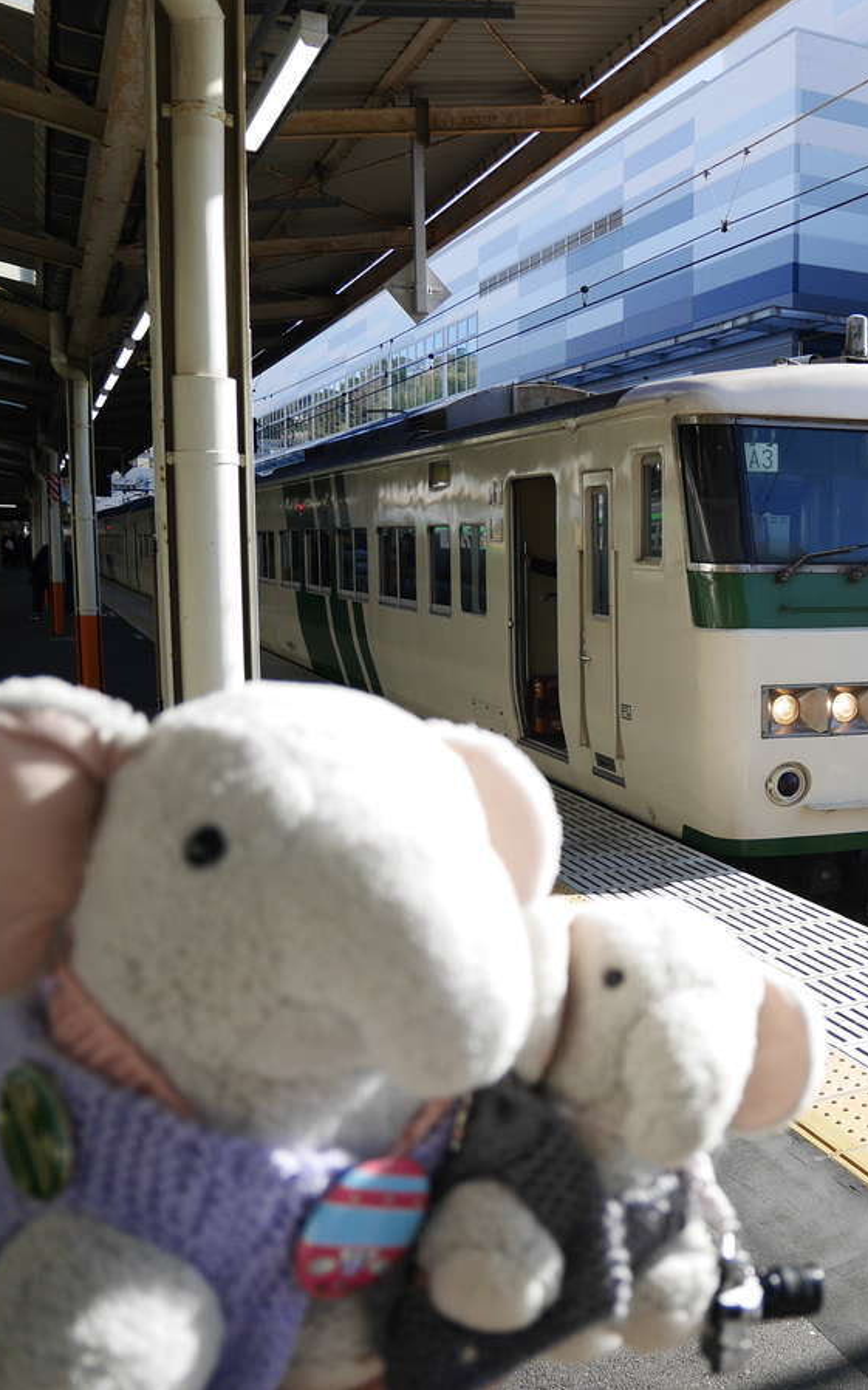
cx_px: 887
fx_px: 1287
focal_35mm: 34
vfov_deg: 56.7
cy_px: 694
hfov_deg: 33.7
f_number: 3.5
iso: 250
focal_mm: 12
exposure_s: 1/1000
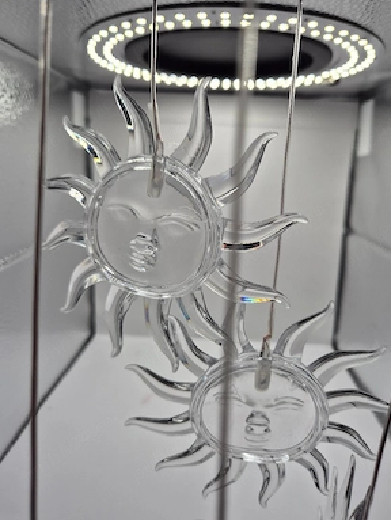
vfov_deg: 71.5
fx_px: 361
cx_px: 202
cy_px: 253
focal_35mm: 24
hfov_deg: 56.9
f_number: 1.8
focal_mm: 5.4
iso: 25
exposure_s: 1/357
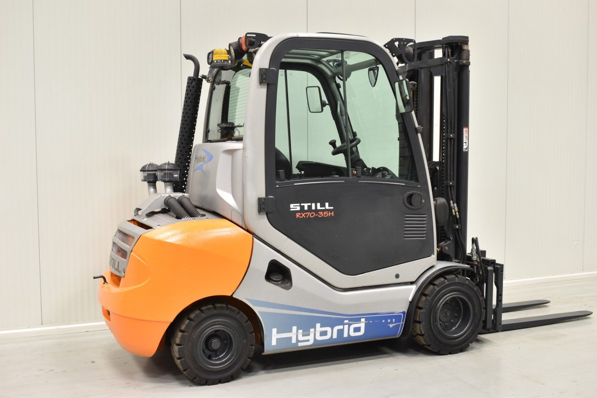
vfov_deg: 33.0
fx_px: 672
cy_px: 199
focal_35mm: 40
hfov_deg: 47.9
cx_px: 298
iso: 1000
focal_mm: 27
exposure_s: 1/20
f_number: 6.3
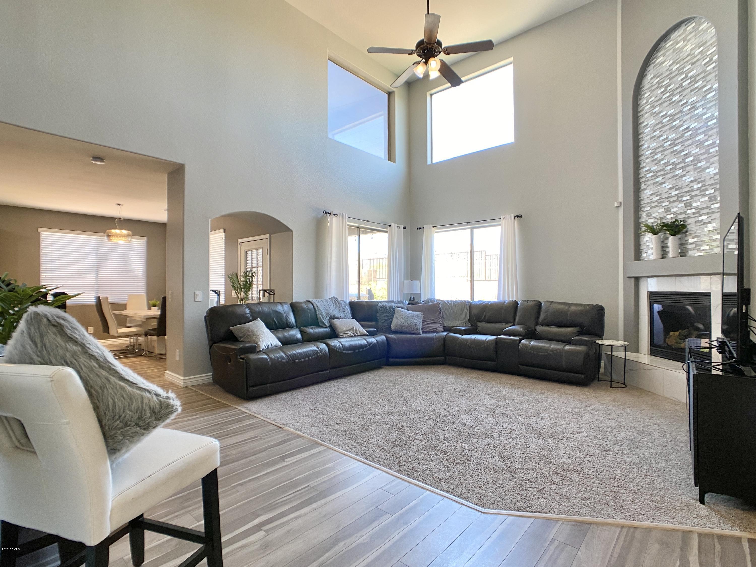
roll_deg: +0.3
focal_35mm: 26
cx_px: 378
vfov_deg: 53.1
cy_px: 284
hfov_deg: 67.3
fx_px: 568
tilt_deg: -0.2
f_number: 1.8
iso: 80
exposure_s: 1/60
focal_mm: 4.25
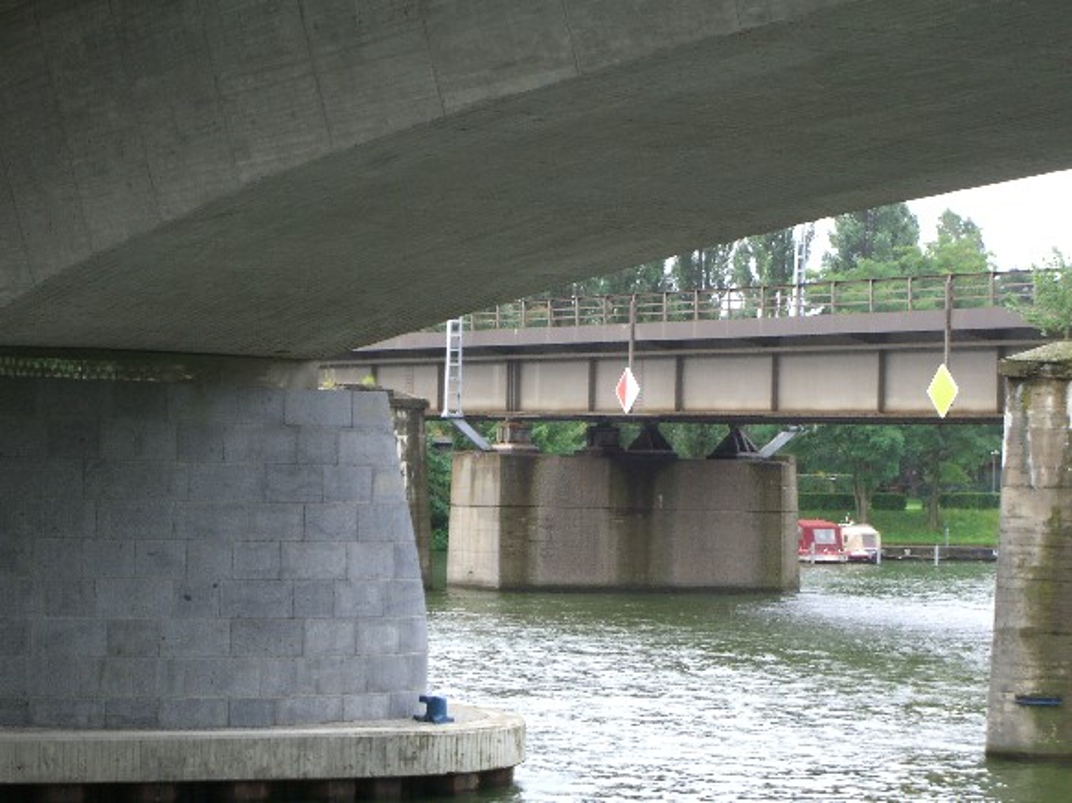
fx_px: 3530
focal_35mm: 114
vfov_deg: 13.0
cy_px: 402
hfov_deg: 17.3
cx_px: 536
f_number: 5.1
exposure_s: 1/100
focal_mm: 23.7
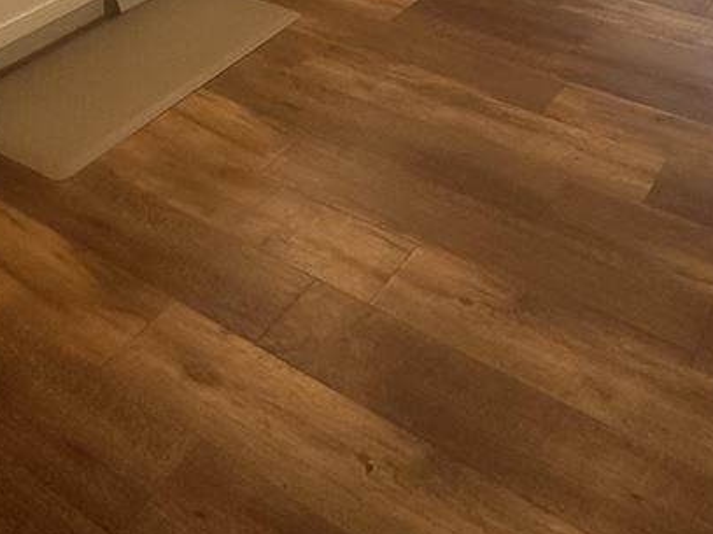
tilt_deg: -11.8
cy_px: -270
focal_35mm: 44
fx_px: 906
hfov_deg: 42.0
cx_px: 508
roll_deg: -0.1
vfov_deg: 25.0
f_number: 2.2
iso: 160
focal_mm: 2.22
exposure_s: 1/60
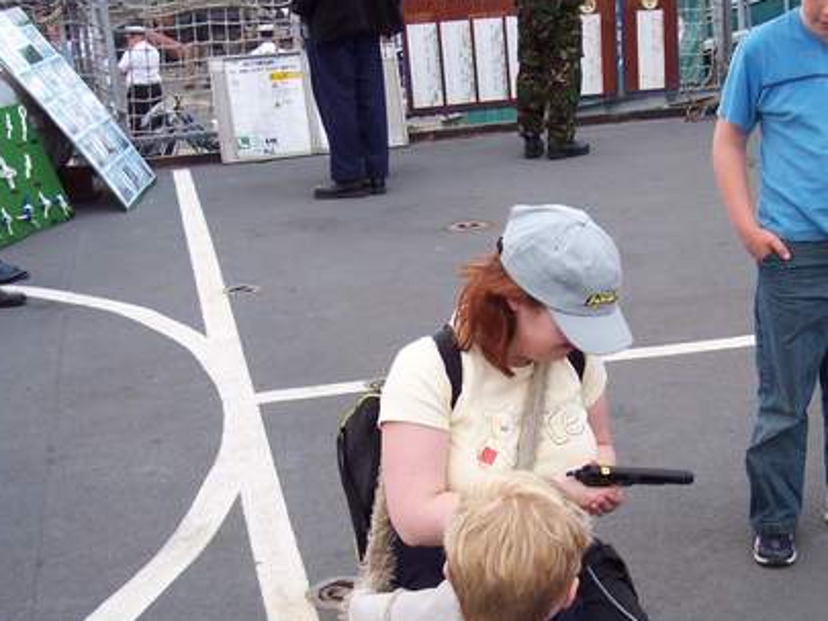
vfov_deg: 24.2
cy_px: 449
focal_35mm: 60
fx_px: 1436
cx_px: 566
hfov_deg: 31.9
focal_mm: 8
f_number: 2.8
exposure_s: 1/700
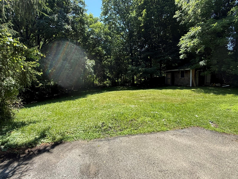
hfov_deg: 87.6
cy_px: 86
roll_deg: +0.9
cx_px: 110
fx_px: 124
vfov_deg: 71.6
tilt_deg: -4.0
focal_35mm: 18
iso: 50
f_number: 2.2
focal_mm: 2.22
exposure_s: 1/679
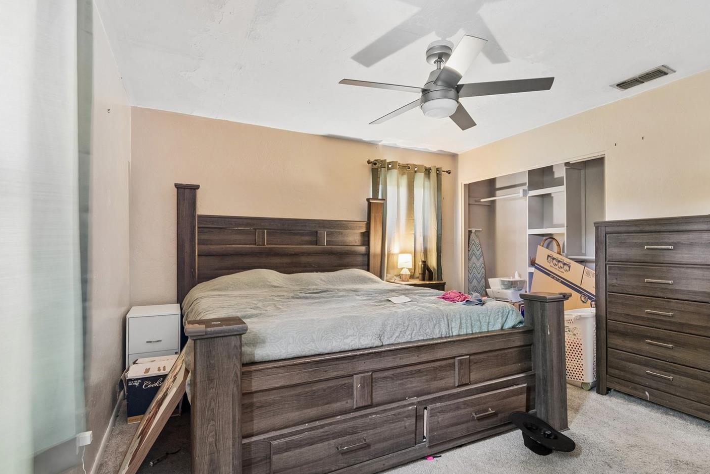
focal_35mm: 17
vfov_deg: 70.4
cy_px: 244
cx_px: 359
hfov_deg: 93.3
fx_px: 335
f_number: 8
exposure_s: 1
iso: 200
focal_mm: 10
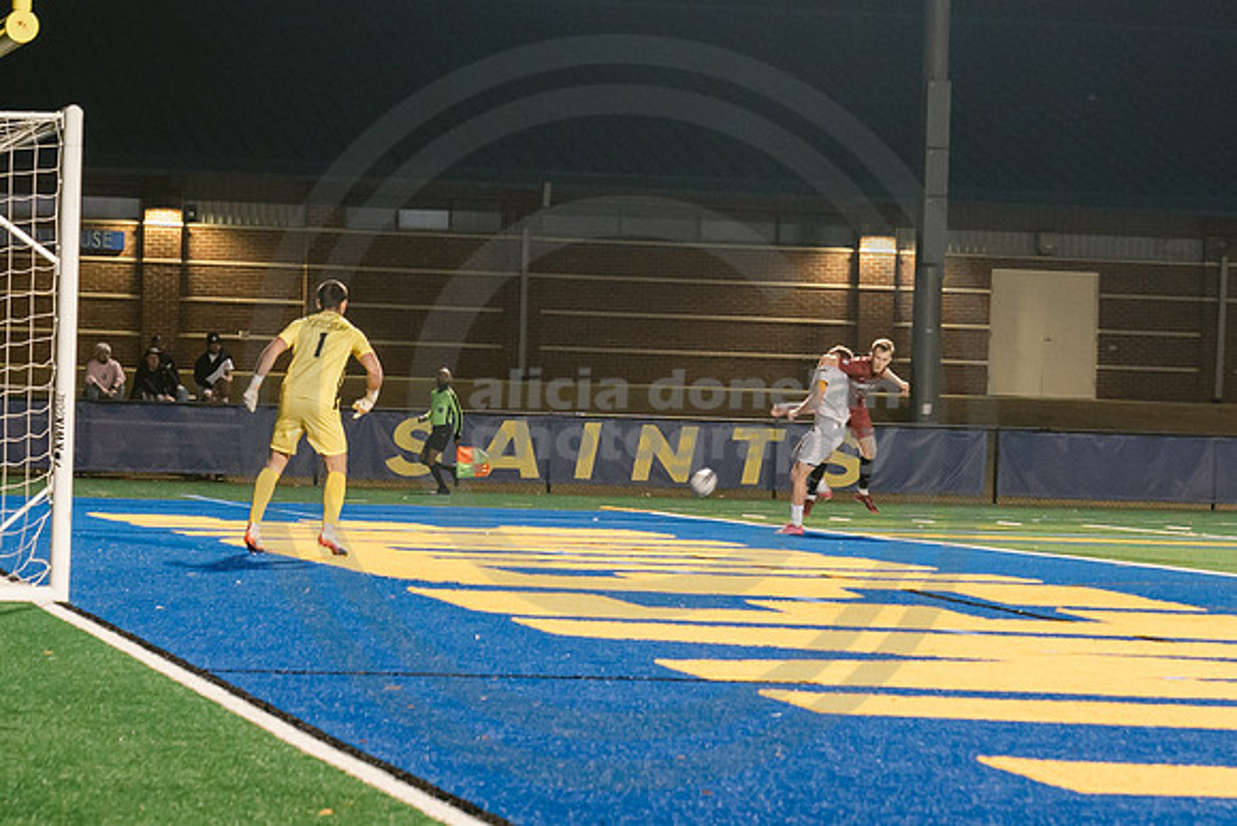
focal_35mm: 160
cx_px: 725
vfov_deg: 8.6
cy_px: 491
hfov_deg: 12.9
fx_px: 5489
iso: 2500
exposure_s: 1/160
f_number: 4
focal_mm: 70
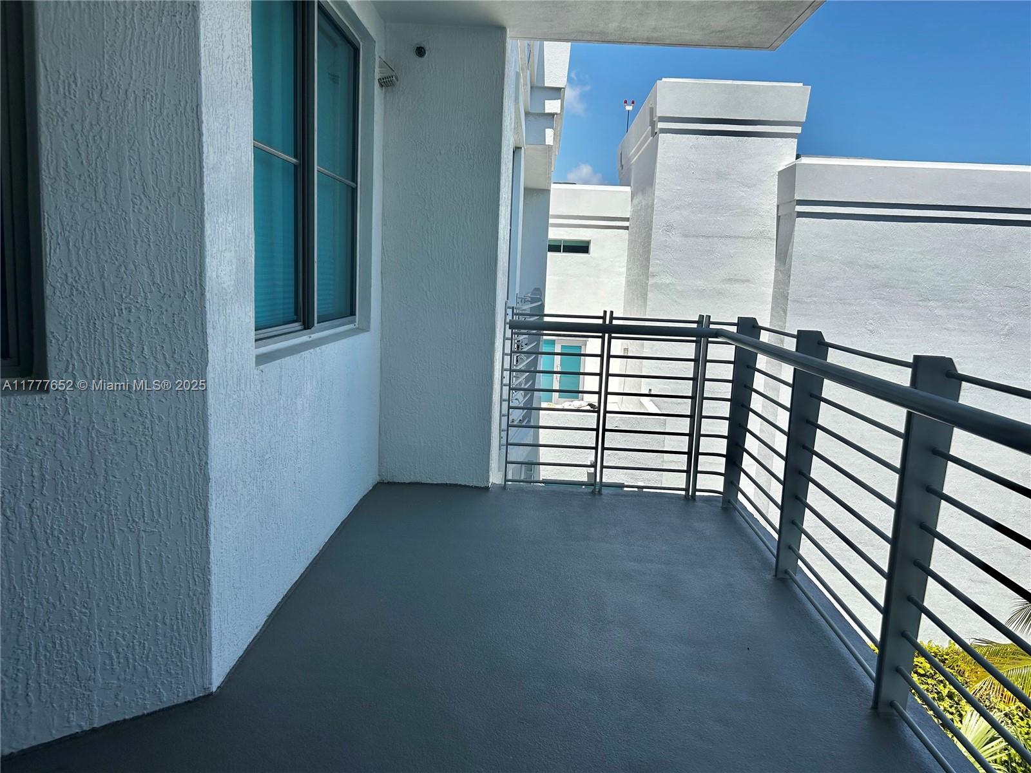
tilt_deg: -7.9
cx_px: 516
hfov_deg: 67.3
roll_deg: -2.4
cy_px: 386
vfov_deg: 53.1
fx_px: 774
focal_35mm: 26
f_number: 1.5
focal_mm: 5.7
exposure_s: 1/5319
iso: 50
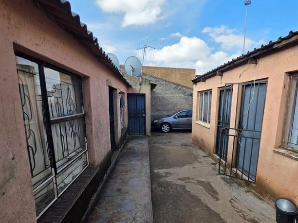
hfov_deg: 90.2
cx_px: 174
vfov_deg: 74.2
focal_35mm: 17
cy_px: 130
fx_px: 146
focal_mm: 2.2
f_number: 1.9
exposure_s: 1/1070
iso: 40
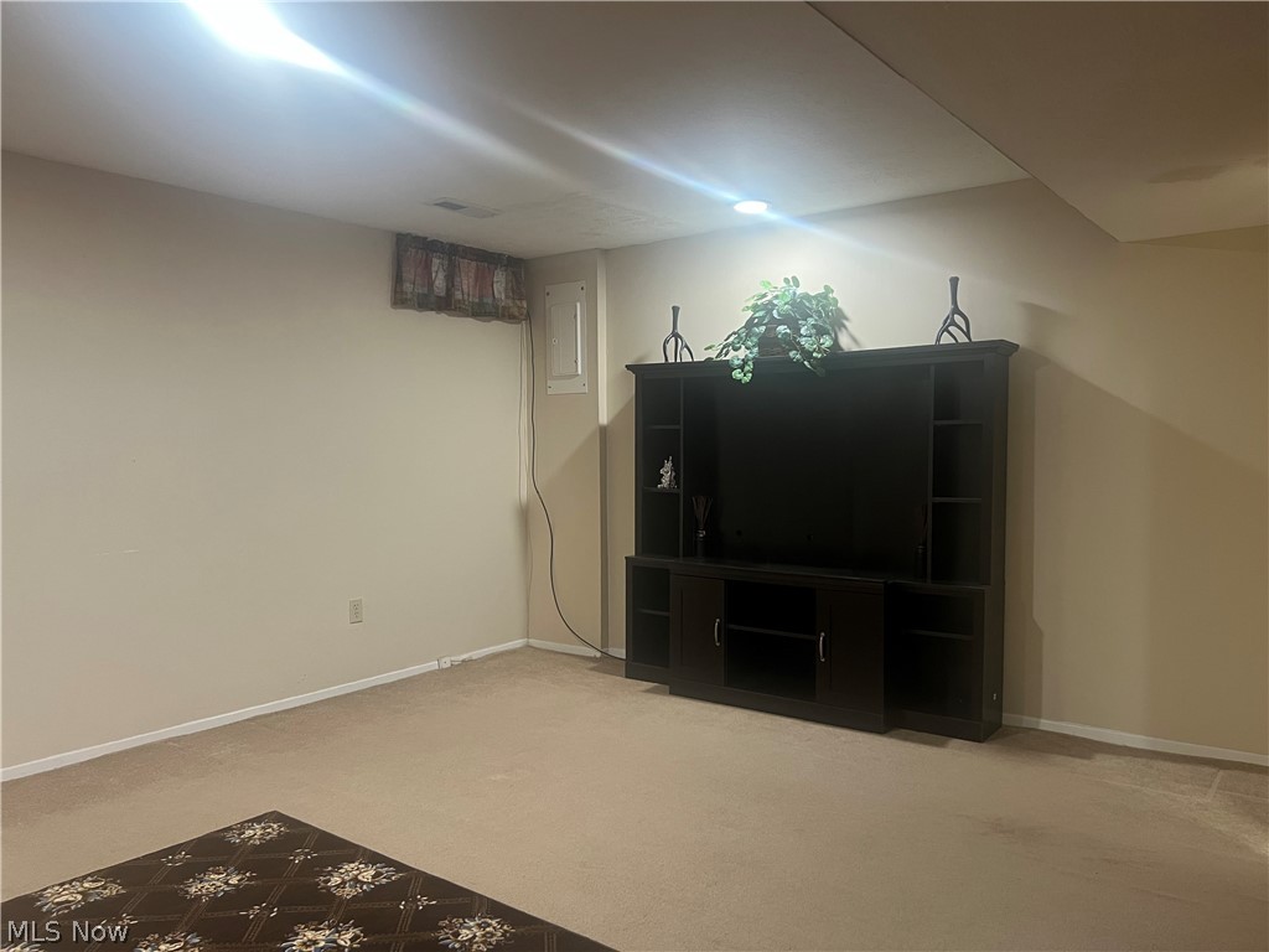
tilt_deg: -2.5
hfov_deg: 67.3
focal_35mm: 26
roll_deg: +0.7
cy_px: 476
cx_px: 634
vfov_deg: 53.1
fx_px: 953
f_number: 1.5
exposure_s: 1/60
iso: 200
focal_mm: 5.7
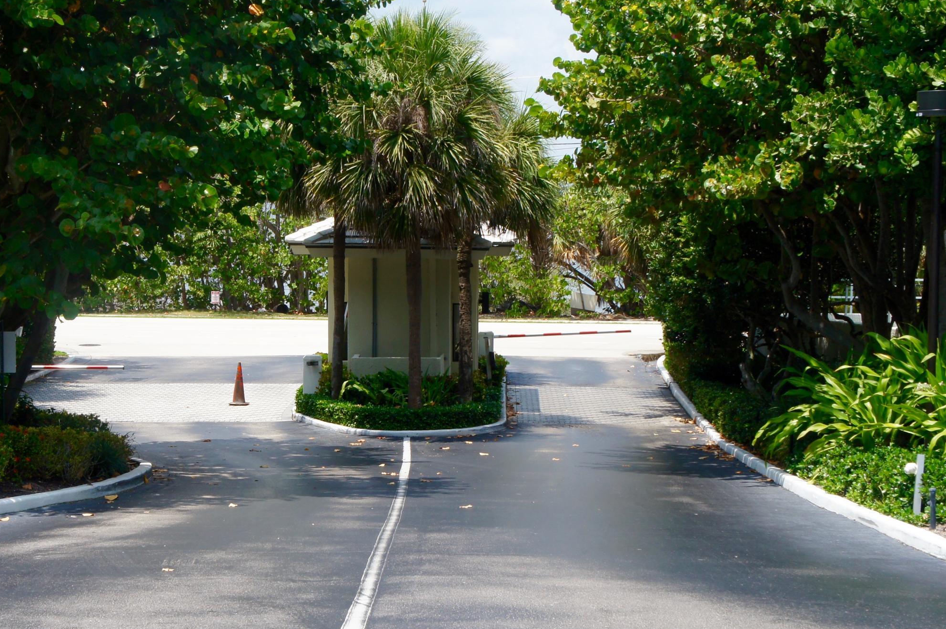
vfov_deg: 18.2
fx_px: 1962
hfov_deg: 27.1
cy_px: 348
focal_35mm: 75
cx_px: 395
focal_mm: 33
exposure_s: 1/200
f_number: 13
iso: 200
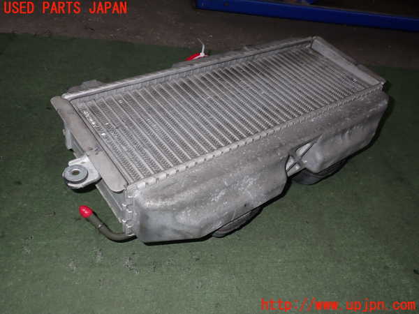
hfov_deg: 60.0
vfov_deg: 46.8
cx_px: 210
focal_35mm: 30
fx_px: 363
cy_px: 157
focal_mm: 5.4
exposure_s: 1/30
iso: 125
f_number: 6.3
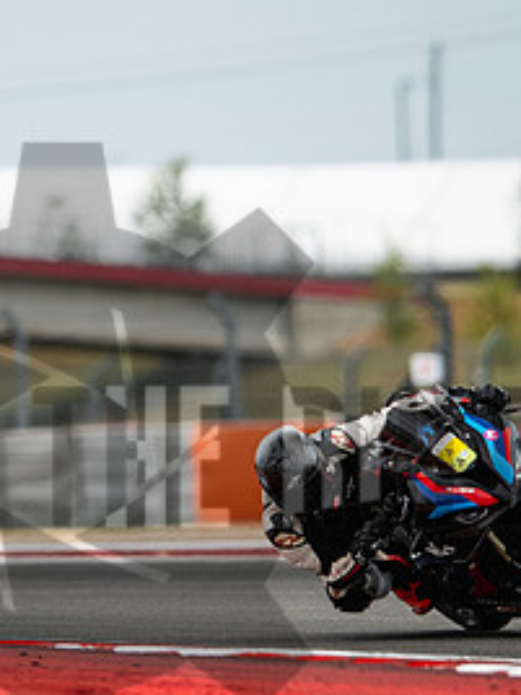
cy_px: 460
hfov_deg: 2.4
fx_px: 12522
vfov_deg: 3.2
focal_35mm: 624
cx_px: 62
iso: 320
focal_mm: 200
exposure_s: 1/4000
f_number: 2
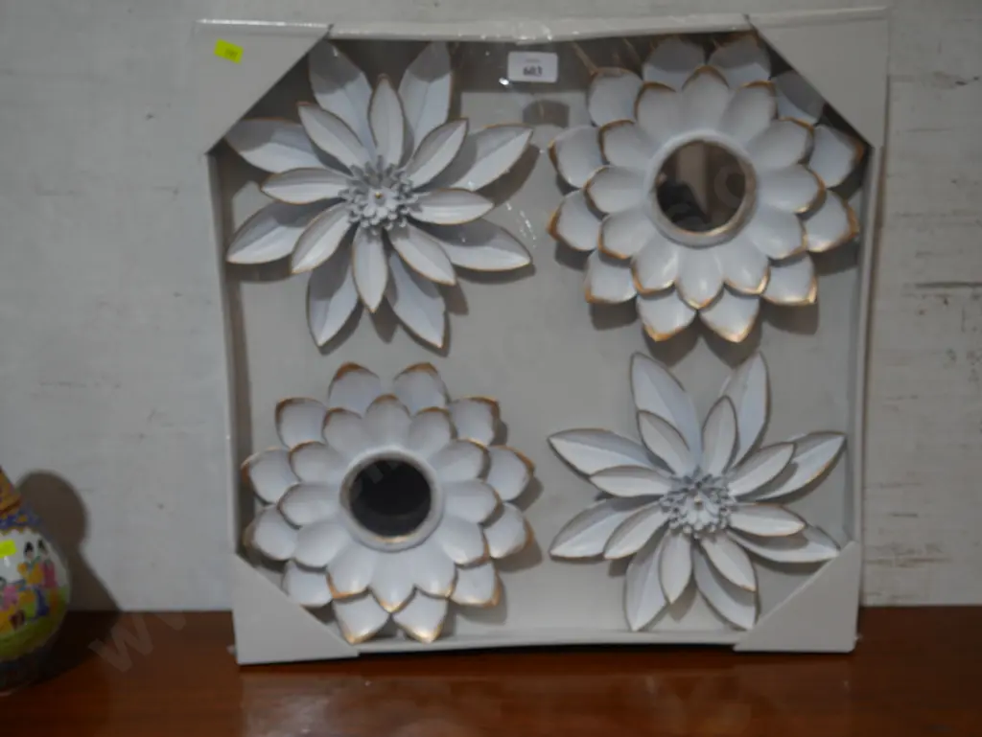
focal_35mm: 38
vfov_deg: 37.8
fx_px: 1079
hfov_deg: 49.0
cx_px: 491
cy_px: 368
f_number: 4.1
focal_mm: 19
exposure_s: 1/80
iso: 200
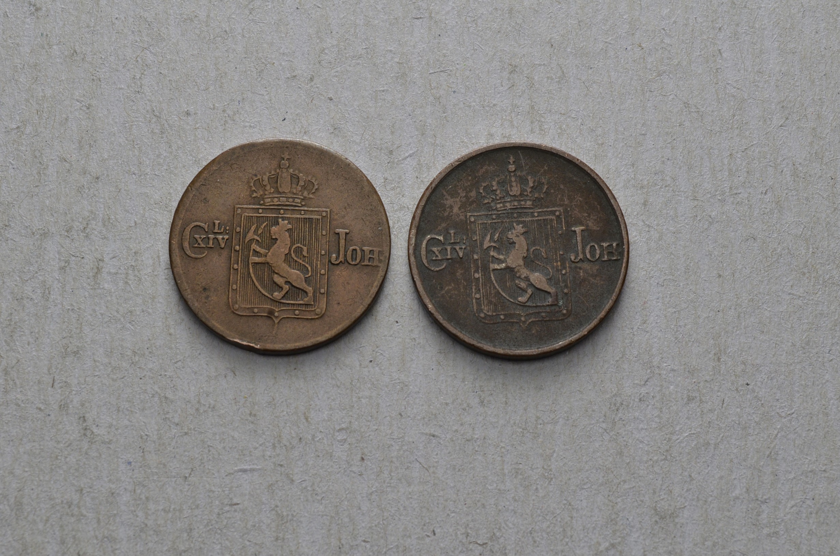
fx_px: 1921
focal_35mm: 82
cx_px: 420
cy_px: 278
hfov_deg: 24.7
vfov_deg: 16.5
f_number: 14
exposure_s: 1/250
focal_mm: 55
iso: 400
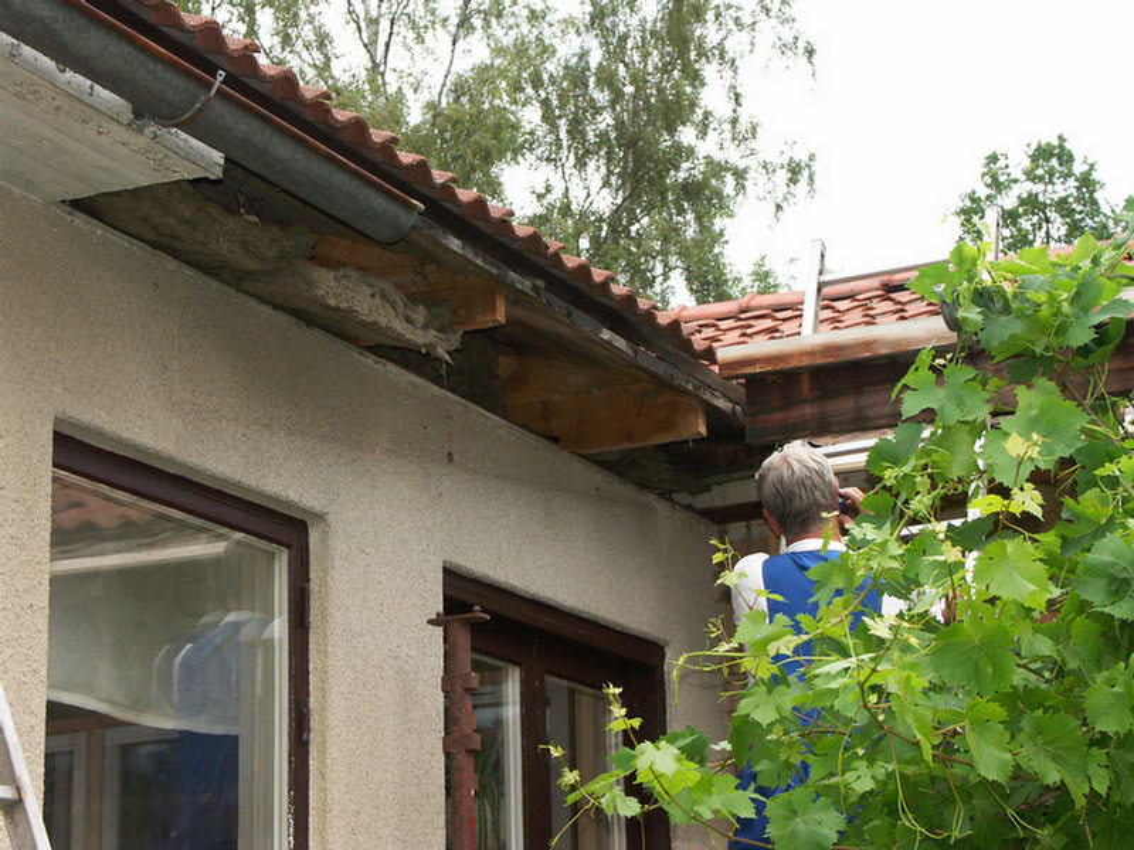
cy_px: 425
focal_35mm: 85
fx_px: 2785
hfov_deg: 23.0
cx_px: 567
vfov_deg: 17.4
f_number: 5
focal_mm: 21.07
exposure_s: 1/500
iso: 200
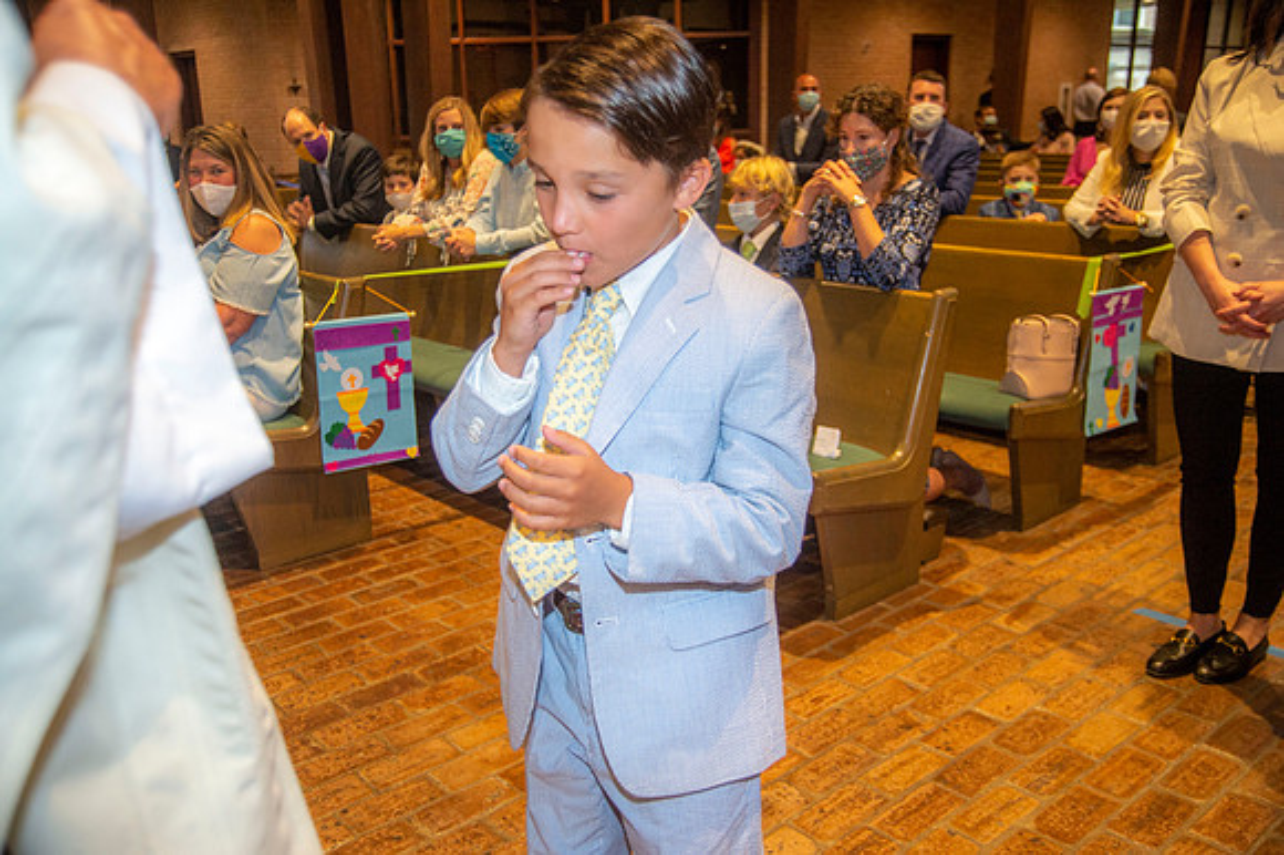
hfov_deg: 55.8
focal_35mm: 34
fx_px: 1212
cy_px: 428
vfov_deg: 38.8
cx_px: 642
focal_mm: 34
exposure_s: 1/125
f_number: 4.5
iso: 1600
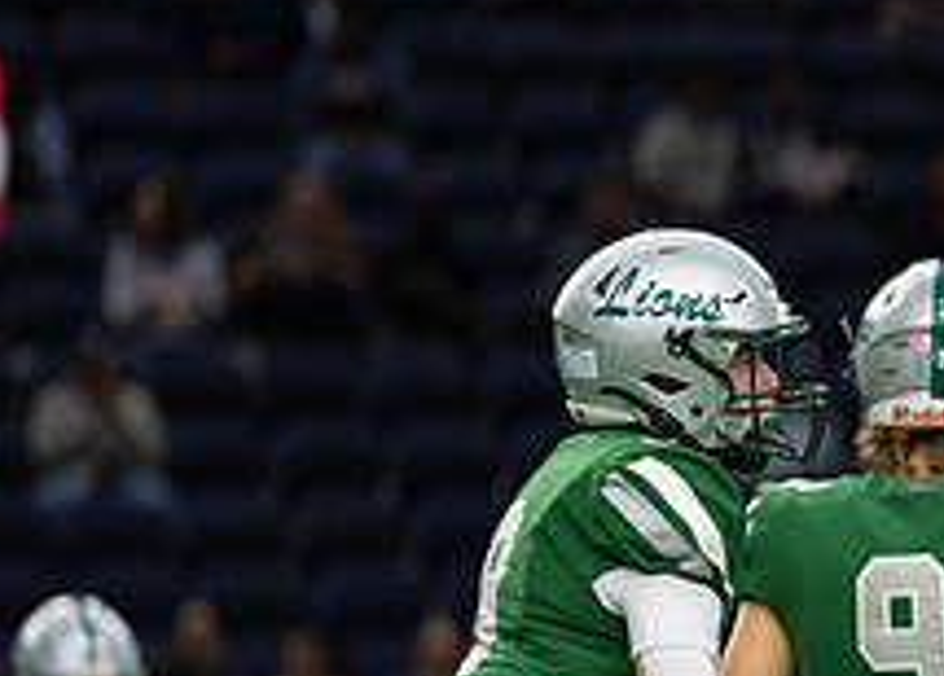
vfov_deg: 2.3
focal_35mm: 629
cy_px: 631
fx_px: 16880
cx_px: 1794
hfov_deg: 3.2
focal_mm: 135
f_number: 1.8
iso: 1000
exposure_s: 1/1250
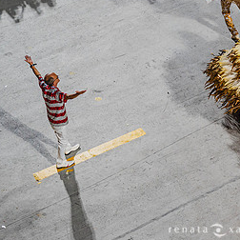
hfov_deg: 18.6
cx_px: 216
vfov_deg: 18.8
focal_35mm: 92
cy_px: 63
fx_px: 722
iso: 1250
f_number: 4
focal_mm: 47
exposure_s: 1/400
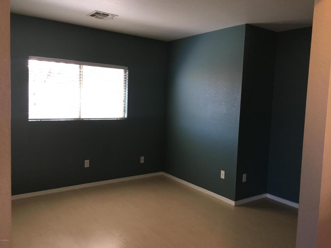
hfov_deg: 61.7
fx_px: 277
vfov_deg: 48.2
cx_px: 166
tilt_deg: -5.3
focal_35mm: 29
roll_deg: -1.8
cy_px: 124
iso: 40
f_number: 2.2
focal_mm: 4.15
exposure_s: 1/15
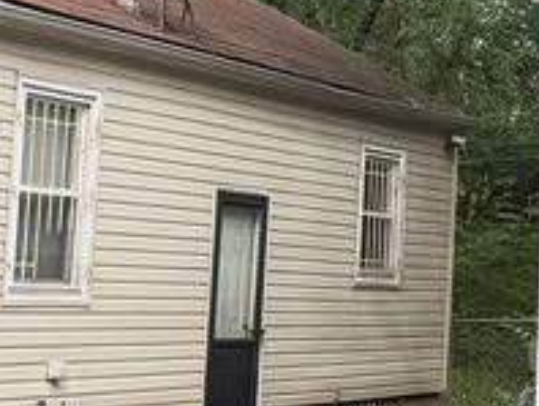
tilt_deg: +7.9
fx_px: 1933
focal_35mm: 124
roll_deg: +1.3
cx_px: 1214
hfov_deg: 12.9
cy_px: 49
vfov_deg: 11.9
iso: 100
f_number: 1.78
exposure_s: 1/1901
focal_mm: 6.76
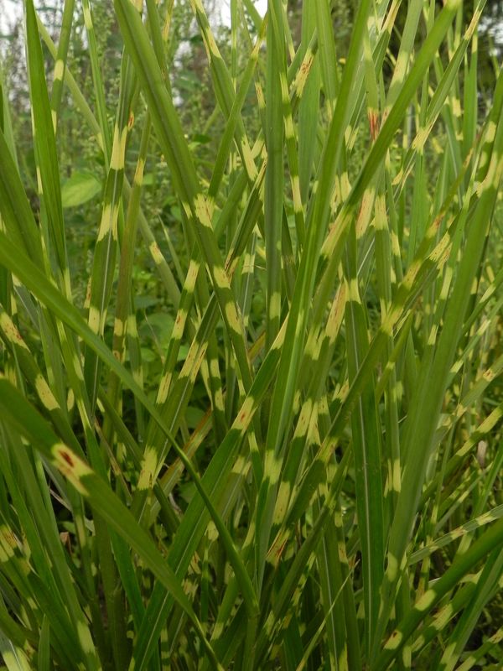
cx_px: 252
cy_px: 336
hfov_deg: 38.7
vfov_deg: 50.1
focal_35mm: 37
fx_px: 717
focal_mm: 6.6
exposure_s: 1/500
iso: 160
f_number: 3.5
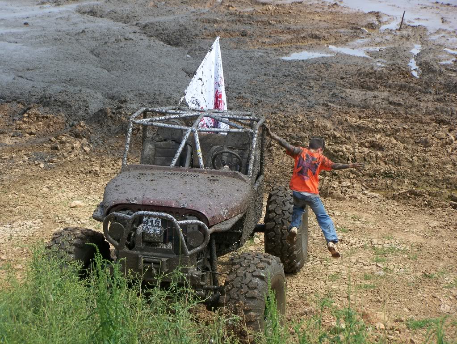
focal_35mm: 105
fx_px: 1387
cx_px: 228
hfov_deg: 18.7
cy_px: 172
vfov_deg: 14.1
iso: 80
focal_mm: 17.5
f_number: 3.2
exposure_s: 1/800
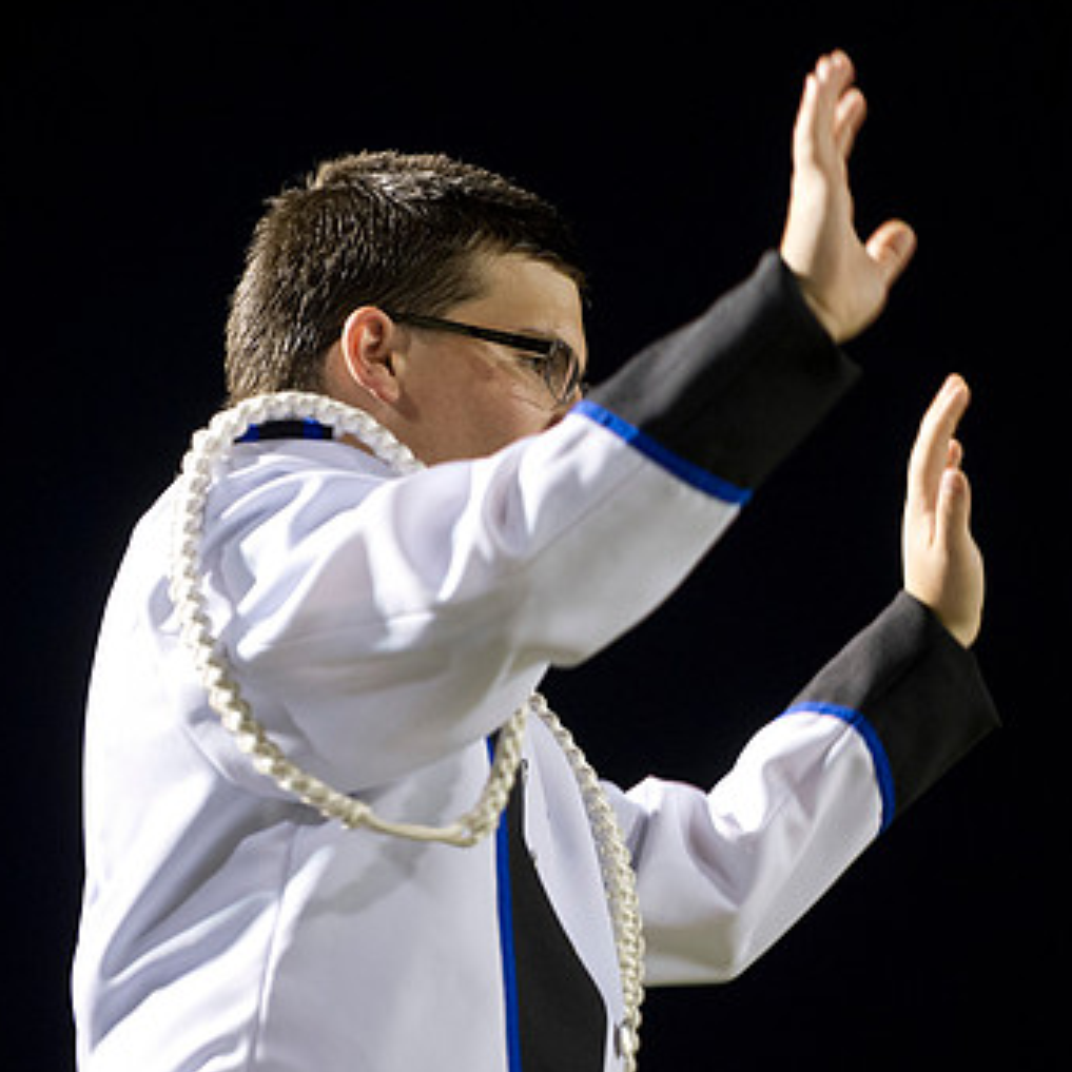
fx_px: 7883
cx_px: 721
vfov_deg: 7.8
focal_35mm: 225
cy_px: 528
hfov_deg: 7.8
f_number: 3.2
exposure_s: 1/125
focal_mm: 155
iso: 3200
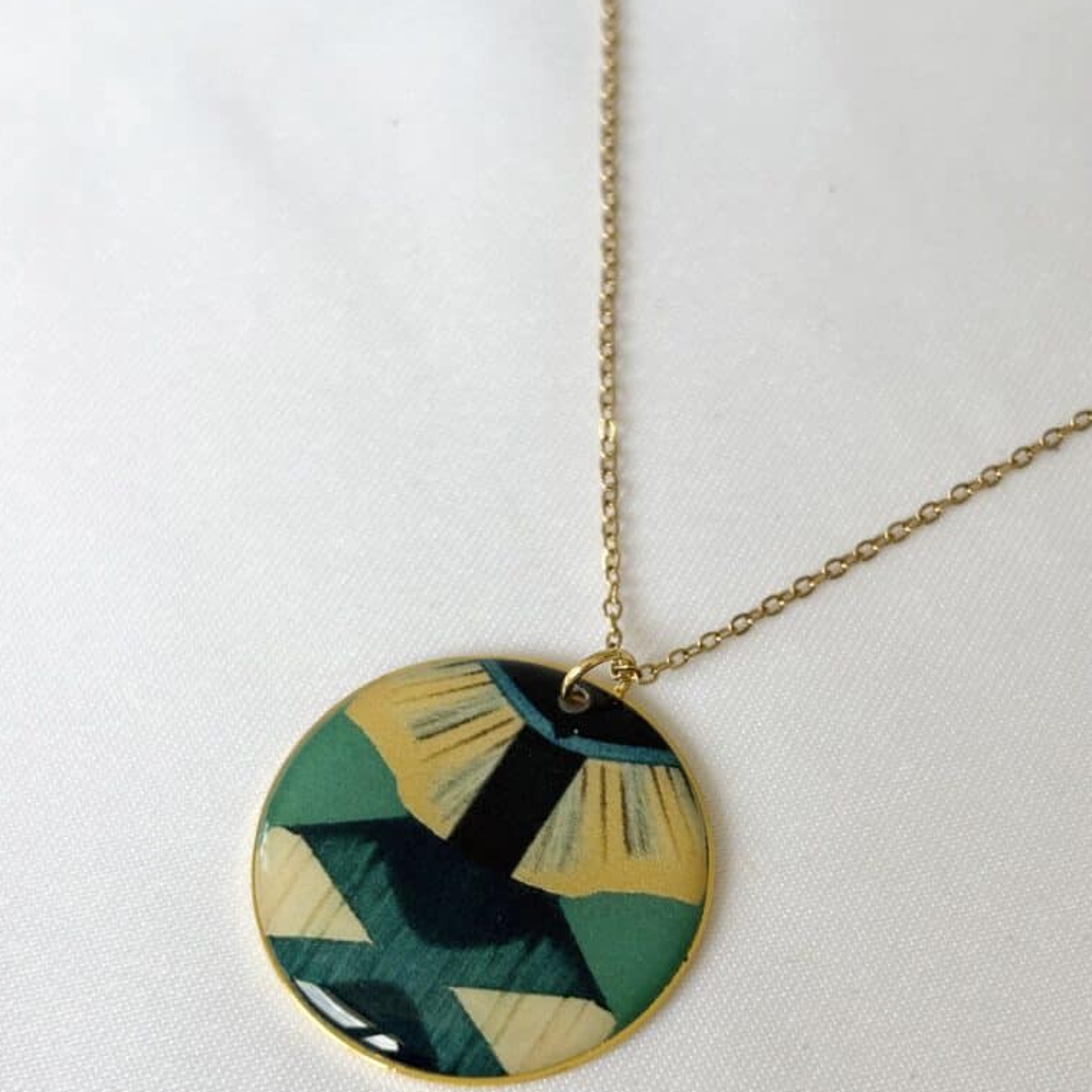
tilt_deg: -62.4
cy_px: 722
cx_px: 542
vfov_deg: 27.6
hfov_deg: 27.7
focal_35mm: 62
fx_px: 2213
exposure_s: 1/386
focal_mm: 5.96
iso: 32
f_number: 1.6
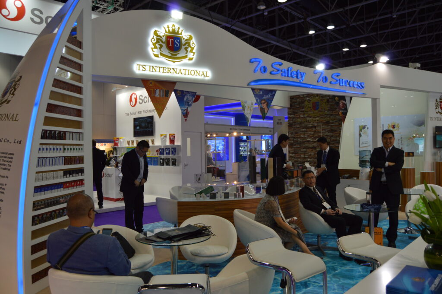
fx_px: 331
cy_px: 147
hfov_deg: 67.4
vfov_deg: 47.9
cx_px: 221
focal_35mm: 27
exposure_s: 1/125
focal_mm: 18
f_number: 5.6
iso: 400
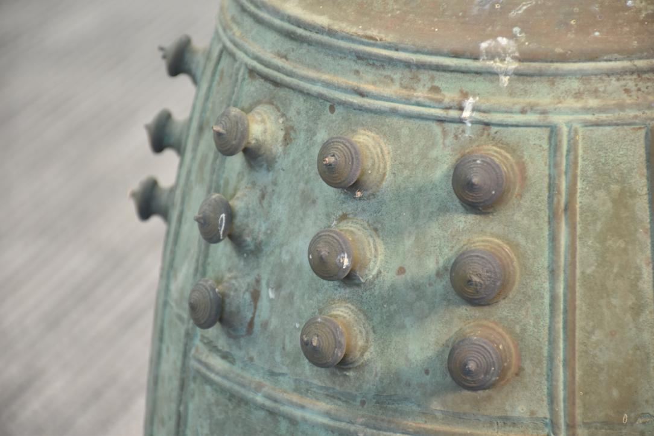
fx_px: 3815
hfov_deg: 9.8
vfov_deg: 6.5
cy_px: 218
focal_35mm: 210
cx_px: 327
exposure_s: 1/13
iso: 400
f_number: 5.6
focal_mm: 140
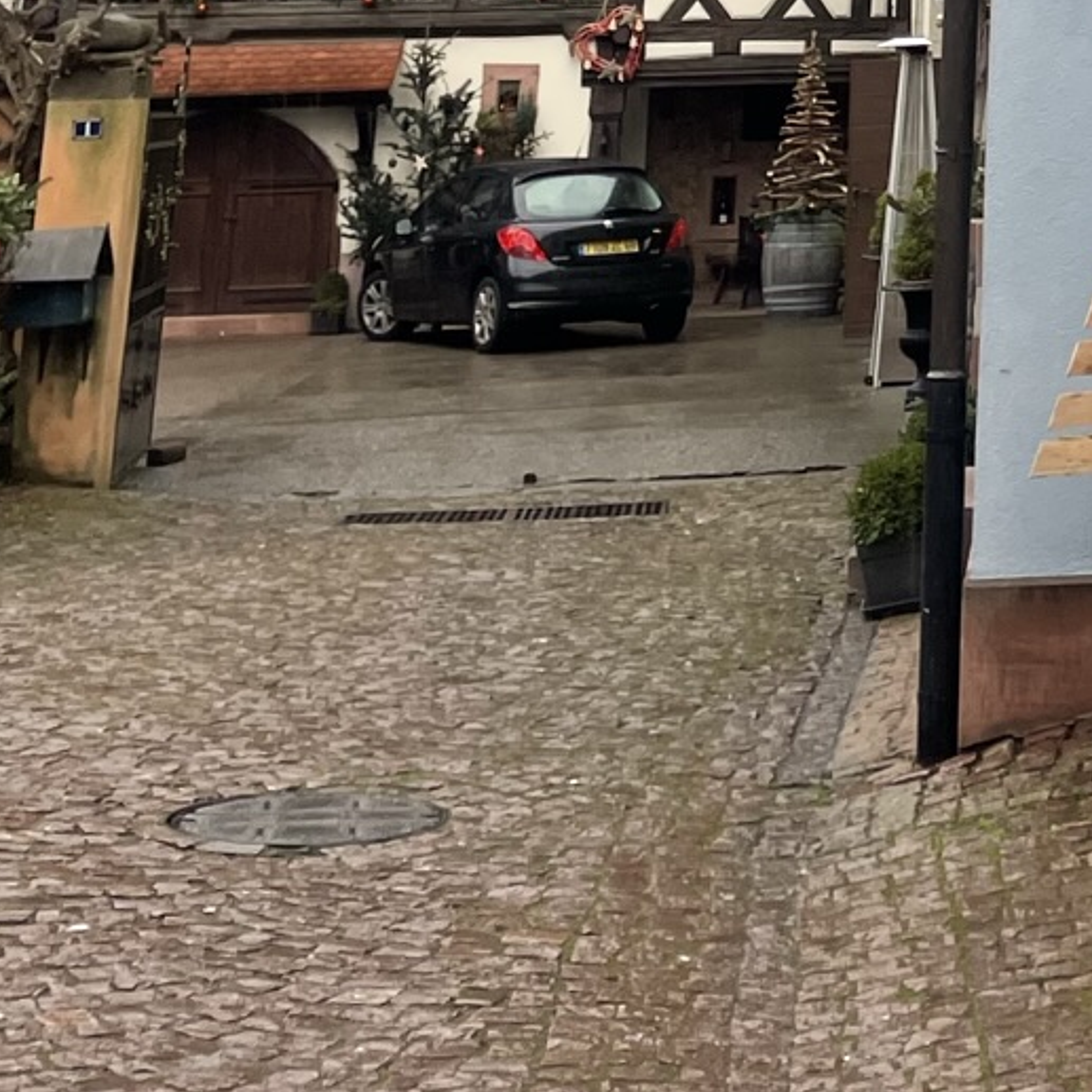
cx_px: 1453
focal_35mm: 91
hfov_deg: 17.8
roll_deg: +0.5
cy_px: -868
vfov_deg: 16.1
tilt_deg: +16.2
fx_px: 3248
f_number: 1.6
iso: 32
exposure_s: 1/164
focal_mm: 4.2
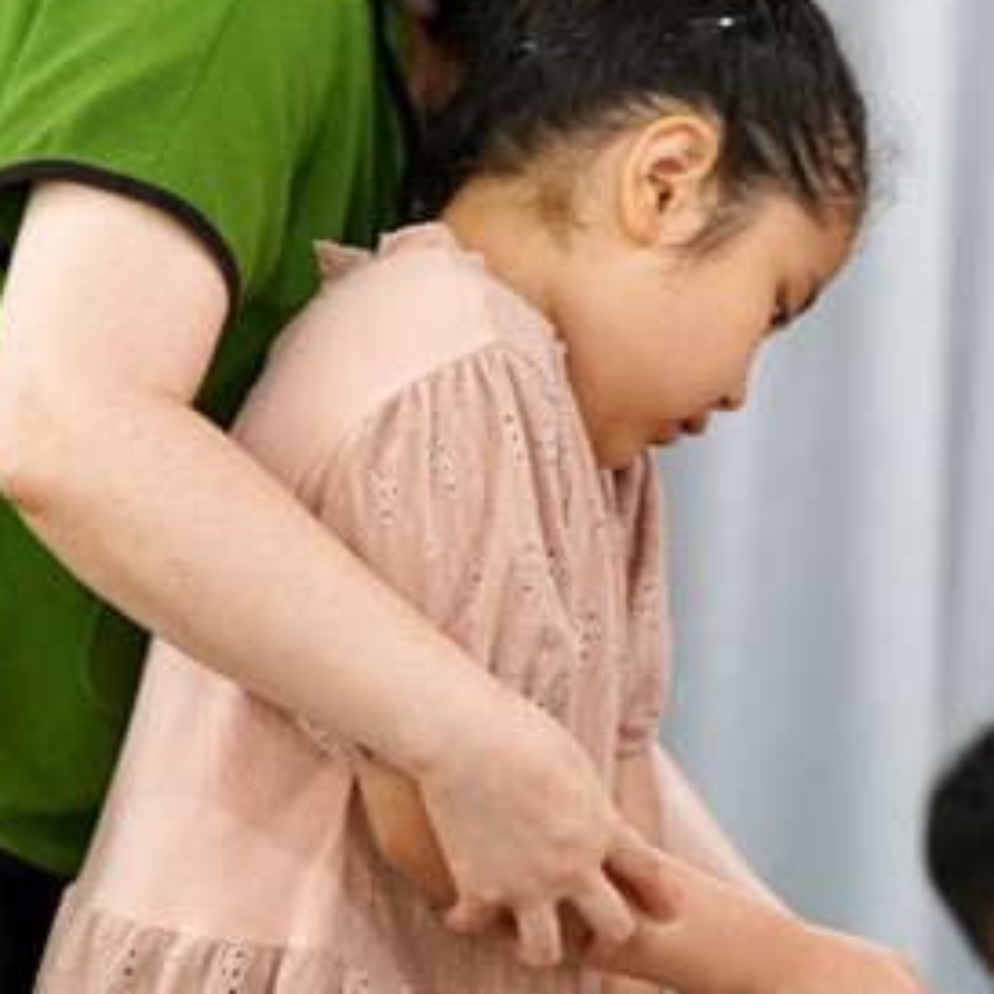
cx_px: 783
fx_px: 10753
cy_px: 397
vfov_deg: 5.3
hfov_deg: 5.3
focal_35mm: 331
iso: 1600
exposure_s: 1/160
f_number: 3.5
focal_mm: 118
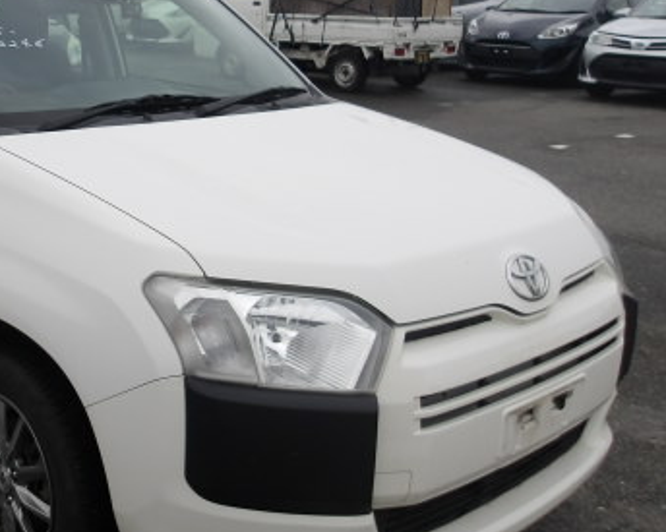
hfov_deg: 36.0
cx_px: 81
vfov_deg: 30.8
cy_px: 236
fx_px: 966
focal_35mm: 49
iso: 100
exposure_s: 1/929
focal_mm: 4.9
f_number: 3
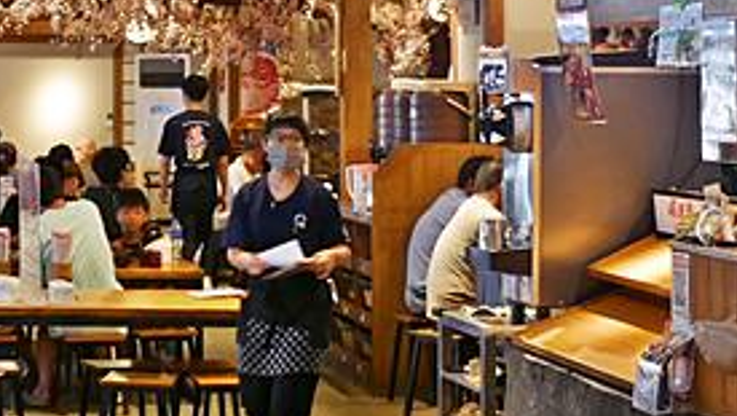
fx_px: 2170
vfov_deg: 10.9
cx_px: -88
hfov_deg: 18.5
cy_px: 20
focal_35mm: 111
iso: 320
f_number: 2.5
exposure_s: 1/60
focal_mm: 14
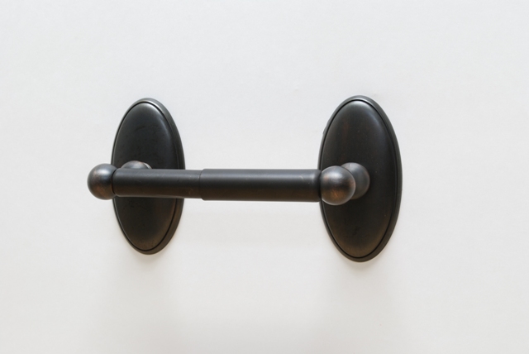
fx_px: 1213
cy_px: 177
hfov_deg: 24.6
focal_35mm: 82
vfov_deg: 16.6
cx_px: 264
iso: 100
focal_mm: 55
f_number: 18
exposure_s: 2.5
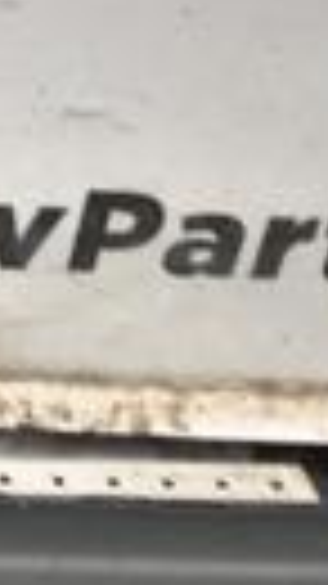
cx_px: -831
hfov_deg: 6.6
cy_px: 400
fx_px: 2415
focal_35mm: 156
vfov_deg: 13.8
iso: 25
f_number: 2.2
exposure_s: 1/50
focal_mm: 4.15
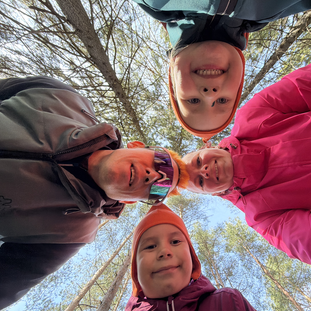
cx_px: 198
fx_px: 173
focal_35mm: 17
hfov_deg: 82.1
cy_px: 157
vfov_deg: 84.0
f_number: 2.2
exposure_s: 1/121
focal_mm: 2.22
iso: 200
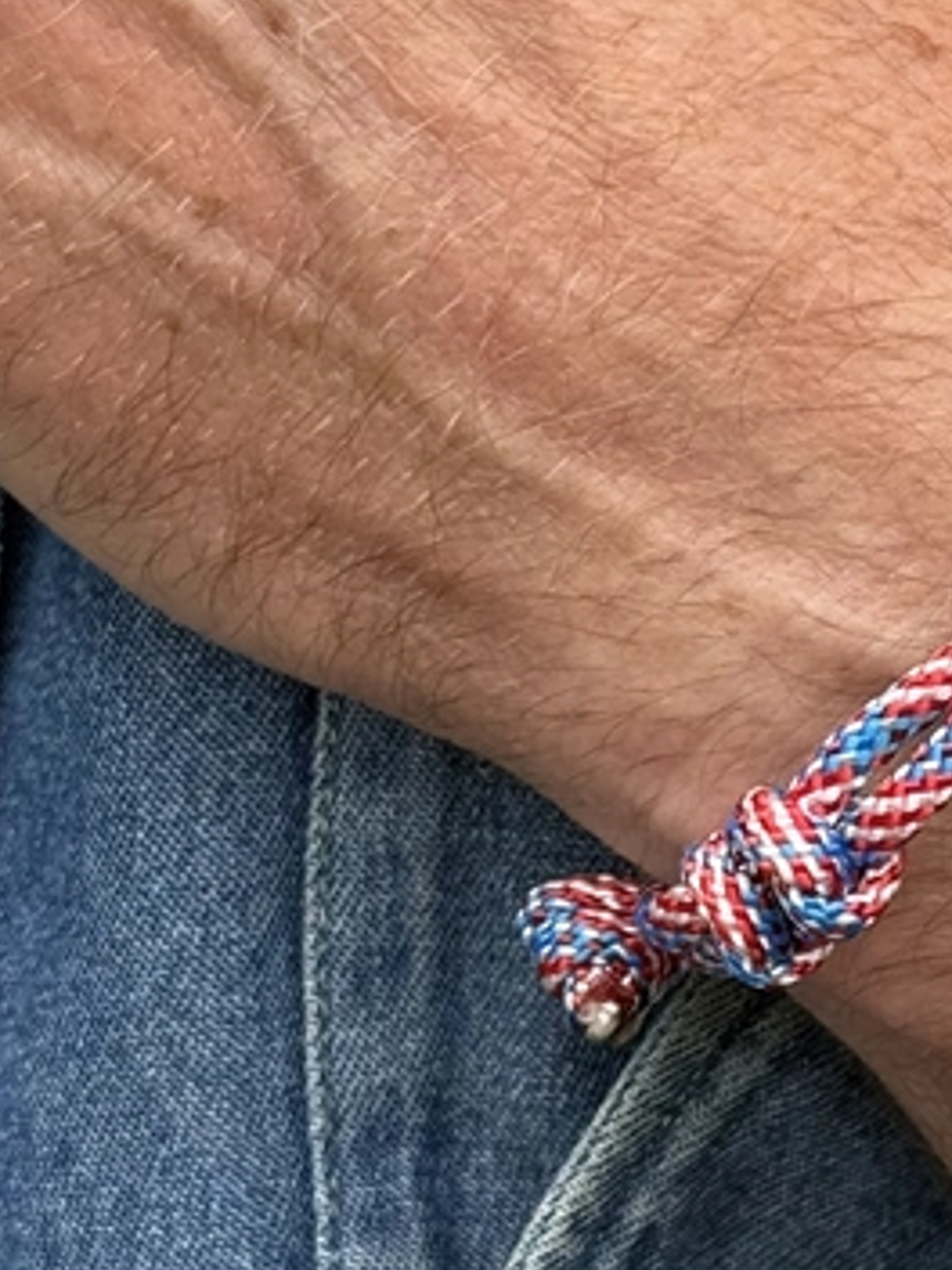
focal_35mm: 120
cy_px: 754
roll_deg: -3.4
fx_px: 4400
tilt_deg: -13.7
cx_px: 1082
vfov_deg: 16.4
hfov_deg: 12.1
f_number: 1.78
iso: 64
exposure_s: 1/1027
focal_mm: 6.76
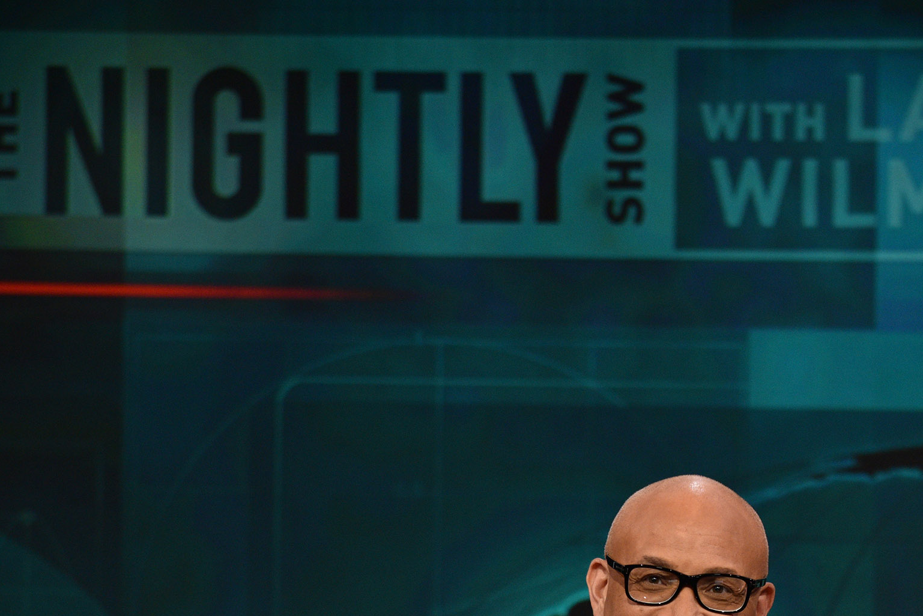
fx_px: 6256
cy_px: 587
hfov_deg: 8.4
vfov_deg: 5.6
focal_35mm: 244
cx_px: 565
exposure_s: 1/200
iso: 1600
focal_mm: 125
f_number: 4
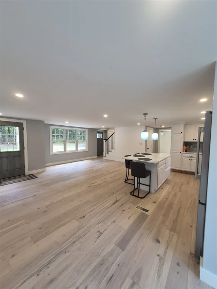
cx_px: 108
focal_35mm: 13
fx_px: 109
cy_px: 144
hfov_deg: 89.9
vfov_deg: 106.2
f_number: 2.2
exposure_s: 1/60
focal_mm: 1.74
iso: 100
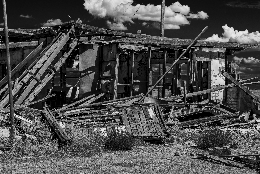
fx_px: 665
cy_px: 87
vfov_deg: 14.9
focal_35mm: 92
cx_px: 130
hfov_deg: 22.1
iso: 100
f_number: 11
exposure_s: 1/80
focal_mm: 92
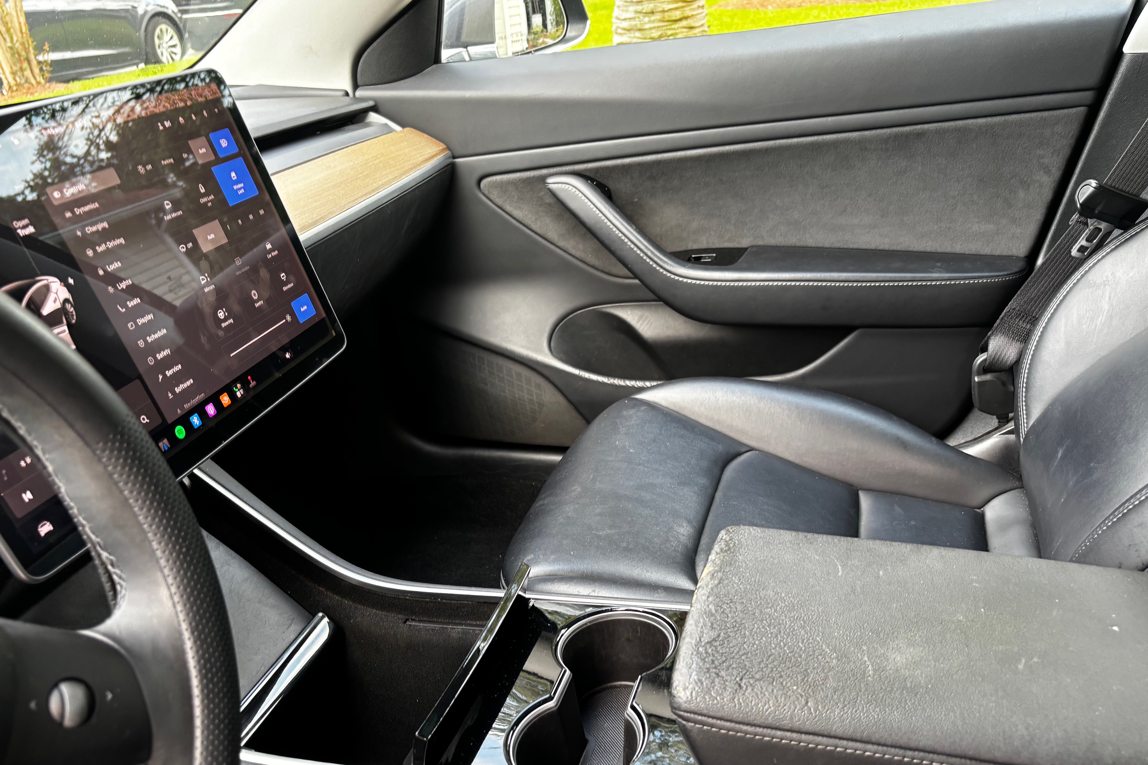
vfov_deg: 43.4
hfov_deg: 61.9
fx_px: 957
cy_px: 454
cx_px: 571
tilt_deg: -29.2
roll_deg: +3.4
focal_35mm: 30
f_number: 1.6
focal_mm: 5.96
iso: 125
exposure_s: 1/60
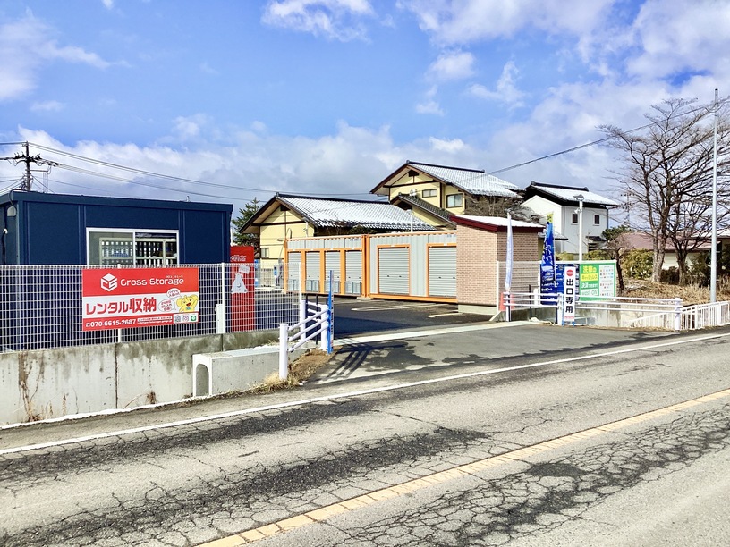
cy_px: 274
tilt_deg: -1.7
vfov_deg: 45.4
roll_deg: +0.3
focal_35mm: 31
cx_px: 365
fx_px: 654
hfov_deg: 58.4
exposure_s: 1/2469
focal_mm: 3.3
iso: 25
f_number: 2.4
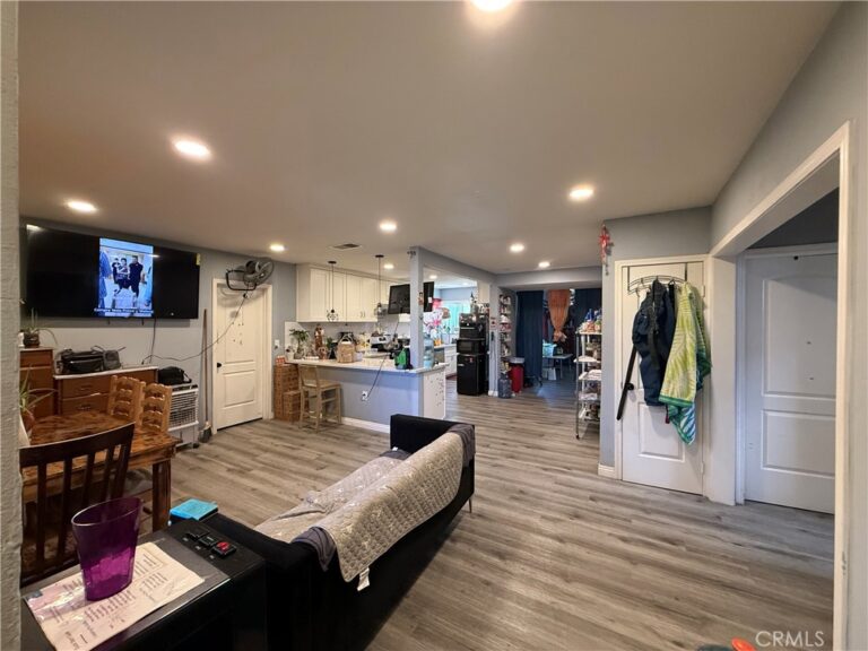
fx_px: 351
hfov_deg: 102.1
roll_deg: +0.0
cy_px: 326
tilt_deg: -0.3
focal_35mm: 14
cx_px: 434
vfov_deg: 85.7
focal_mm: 2.22
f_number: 2.2
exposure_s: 1/120
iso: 640
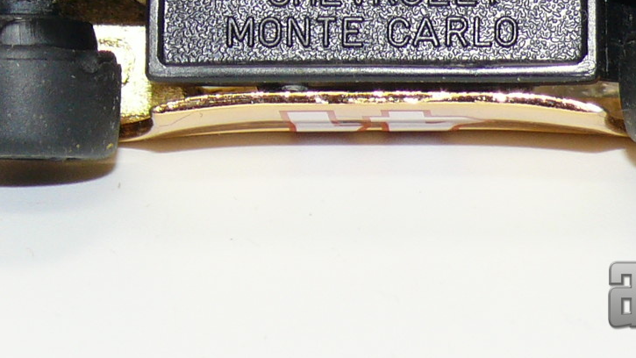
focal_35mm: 279
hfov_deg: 7.7
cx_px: 406
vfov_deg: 4.3
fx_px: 4706
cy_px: -165
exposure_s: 1/30
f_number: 4
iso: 100
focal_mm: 14.3
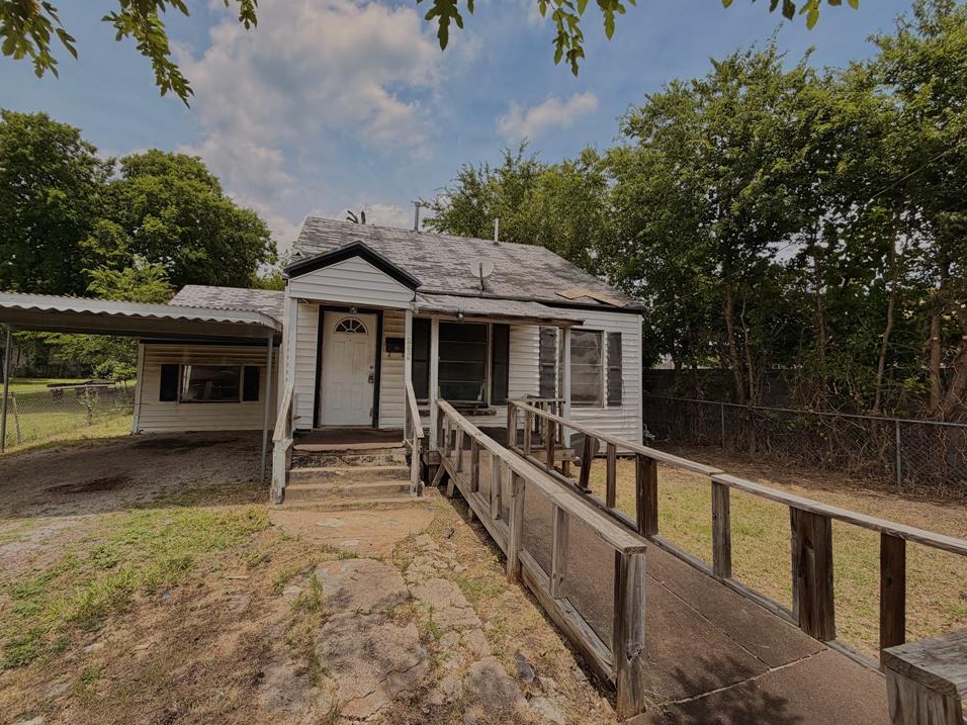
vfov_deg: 81.7
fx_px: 419
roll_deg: -1.1
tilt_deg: +3.0
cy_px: 350
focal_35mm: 15
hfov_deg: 98.1
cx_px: 456
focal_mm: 2.22
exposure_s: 1/770
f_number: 2.2
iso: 20
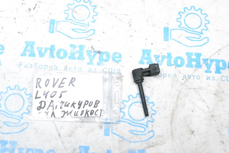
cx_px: 114
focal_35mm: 45
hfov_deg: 43.6
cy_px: 76
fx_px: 286
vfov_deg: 29.9
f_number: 10
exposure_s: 1/125
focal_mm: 30
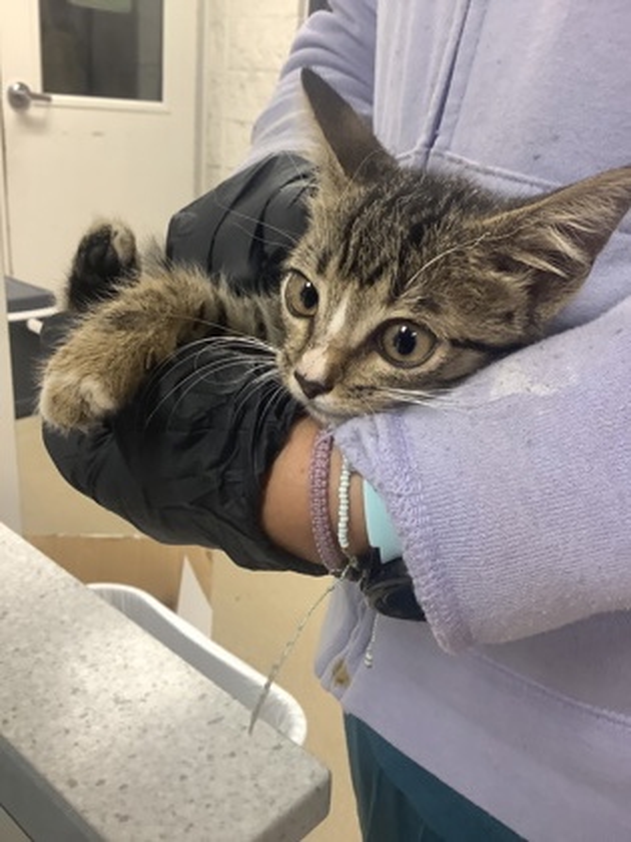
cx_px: 316
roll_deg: -5.8
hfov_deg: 45.4
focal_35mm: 31
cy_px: 421
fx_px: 753
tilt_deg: -20.2
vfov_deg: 58.4
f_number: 2.4
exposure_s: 1/60
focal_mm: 3.3
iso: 160
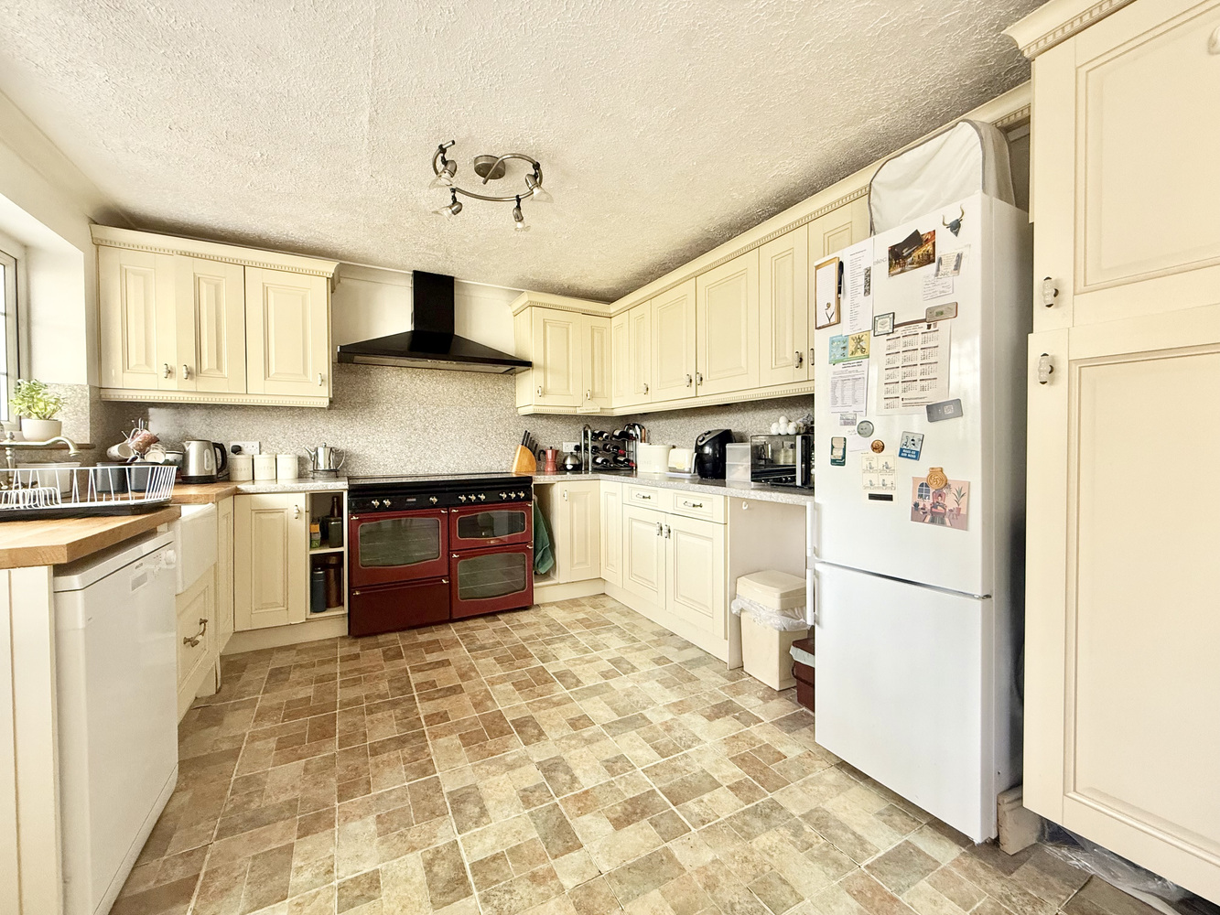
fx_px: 493
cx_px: 610
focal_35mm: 14
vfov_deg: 85.7
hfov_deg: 102.1
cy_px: 458
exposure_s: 1/99
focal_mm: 2.22
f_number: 2.2
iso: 250
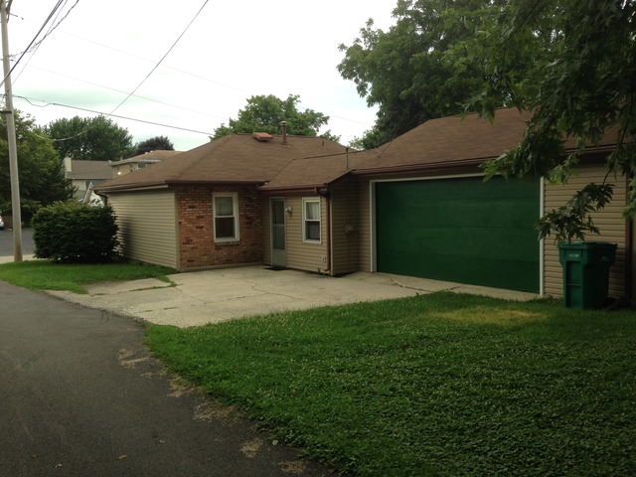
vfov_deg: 42.9
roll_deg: +0.8
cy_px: 238
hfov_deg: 55.4
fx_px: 606
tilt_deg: -4.2
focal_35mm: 33
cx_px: 318
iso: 50
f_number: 2.4
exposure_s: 1/209
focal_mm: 4.12
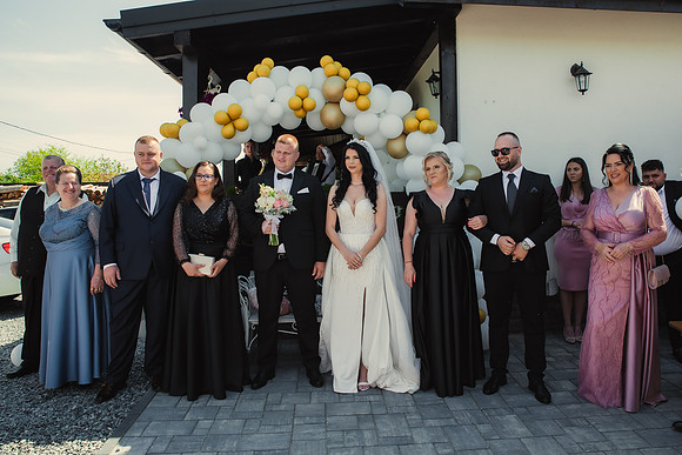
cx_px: 364
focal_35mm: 26
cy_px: 216
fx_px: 502
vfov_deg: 48.8
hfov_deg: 68.3
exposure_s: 1/200
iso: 200
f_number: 7.1
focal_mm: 24
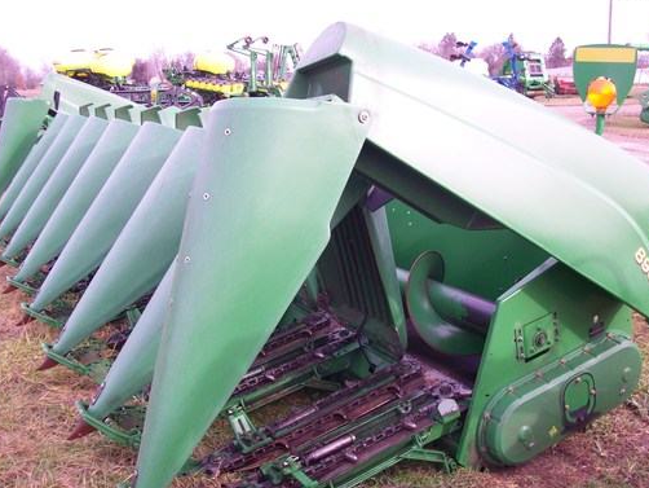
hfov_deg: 47.8
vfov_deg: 36.8
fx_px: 732
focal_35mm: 39
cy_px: 255
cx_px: 317
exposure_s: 1/197
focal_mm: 6
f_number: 2.7
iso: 80
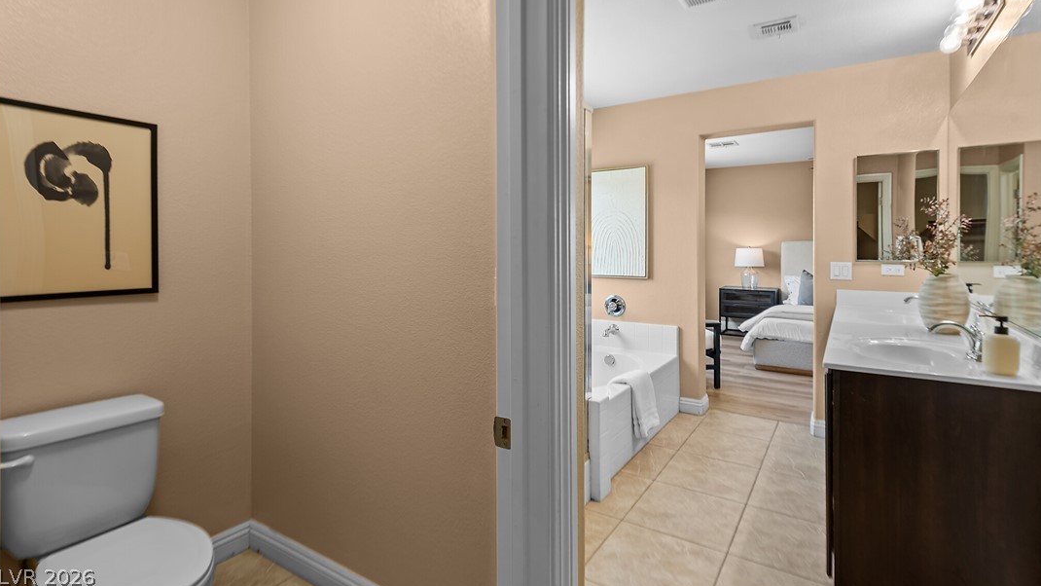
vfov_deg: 63.5
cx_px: 520
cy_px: 240
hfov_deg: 95.9
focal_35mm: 17
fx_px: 469
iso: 100
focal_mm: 16
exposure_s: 1/2
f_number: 8
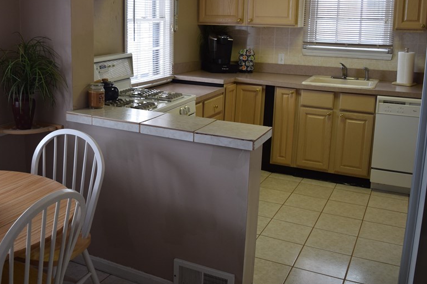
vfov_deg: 34.7
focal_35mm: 38
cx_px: 152
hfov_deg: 50.0
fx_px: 451
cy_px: 94
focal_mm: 18
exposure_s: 1/60
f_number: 4
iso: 450
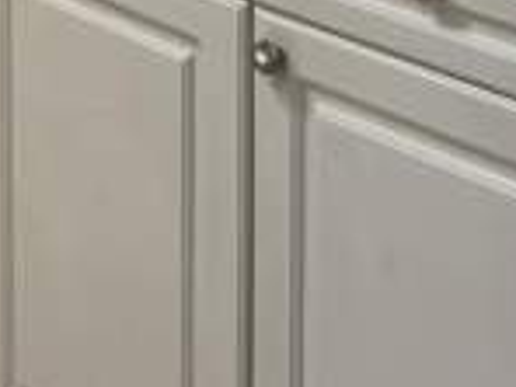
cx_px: -164
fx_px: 1938
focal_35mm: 130
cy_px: -561
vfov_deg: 9.9
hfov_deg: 14.5
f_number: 1.78
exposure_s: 1/60
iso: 125
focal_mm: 6.76
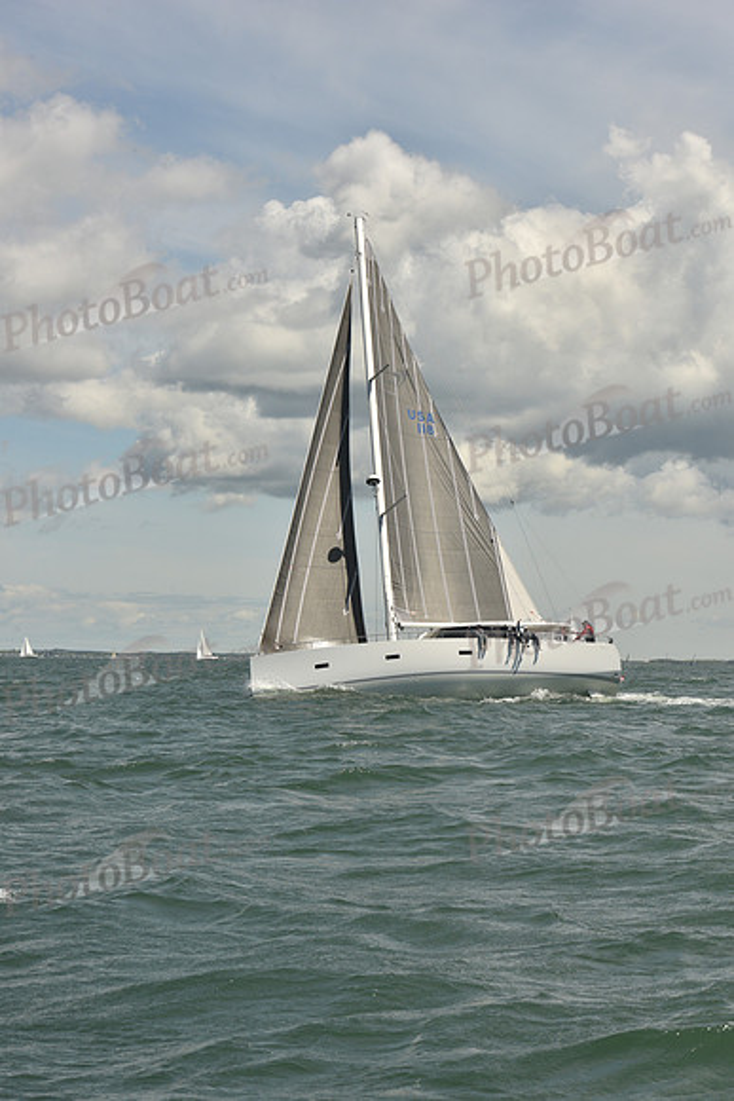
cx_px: 367
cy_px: 550
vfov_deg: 22.1
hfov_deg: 14.9
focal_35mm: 92
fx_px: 2812
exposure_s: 1/800
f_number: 13
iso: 320
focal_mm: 92
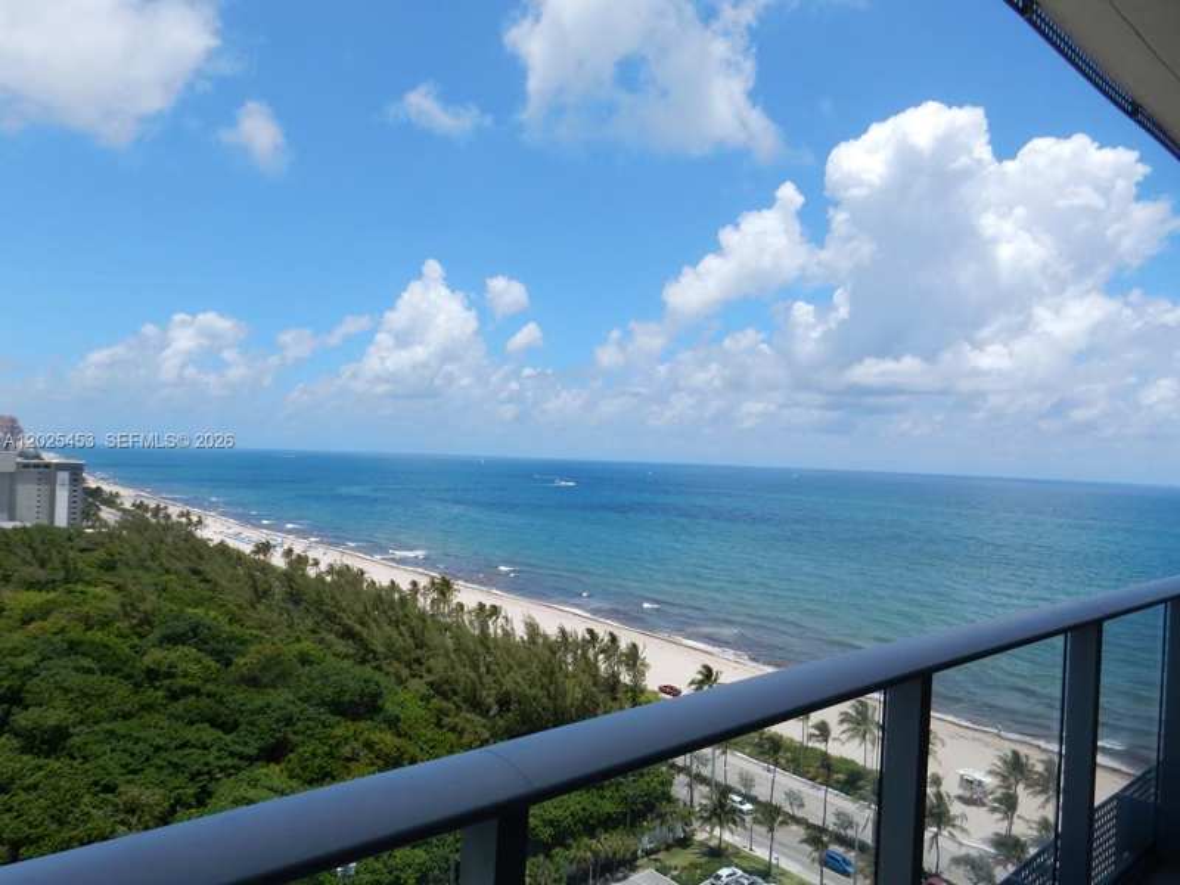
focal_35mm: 25
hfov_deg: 69.4
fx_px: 852
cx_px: 590
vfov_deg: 54.9
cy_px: 442
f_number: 3.7
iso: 125
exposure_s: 1/1600
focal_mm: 4.5
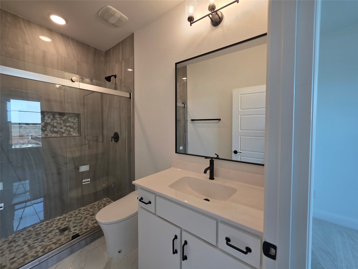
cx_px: 179
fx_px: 134
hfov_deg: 106.2
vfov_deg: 89.9
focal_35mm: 13
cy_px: 134
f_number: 1.9
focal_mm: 2.2
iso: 80
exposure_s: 1/120
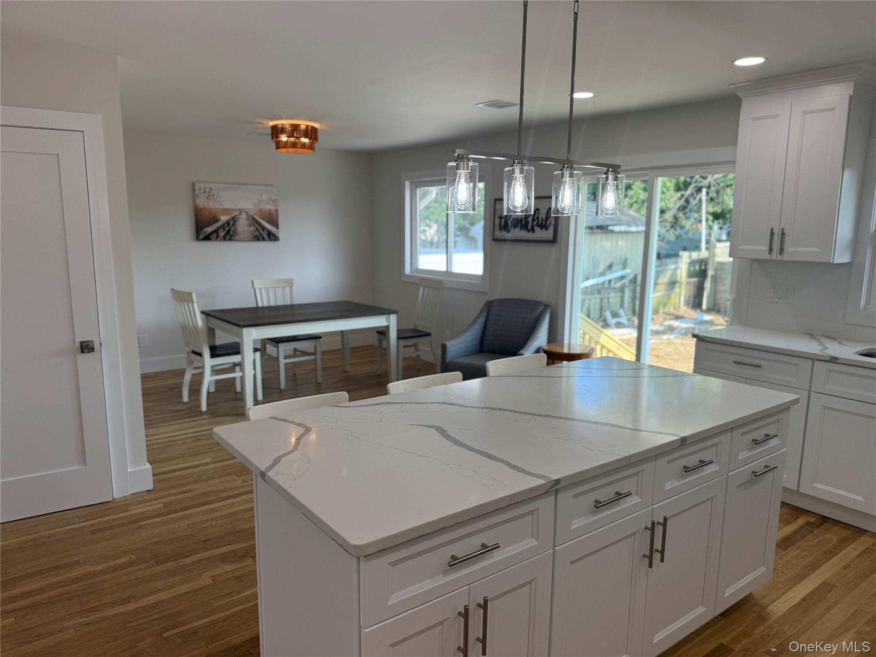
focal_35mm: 24
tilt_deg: -8.3
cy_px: 328
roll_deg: +0.1
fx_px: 607
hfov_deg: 71.6
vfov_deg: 56.8
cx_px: 438
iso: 100
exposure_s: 1/332
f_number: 1.78
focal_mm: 6.76
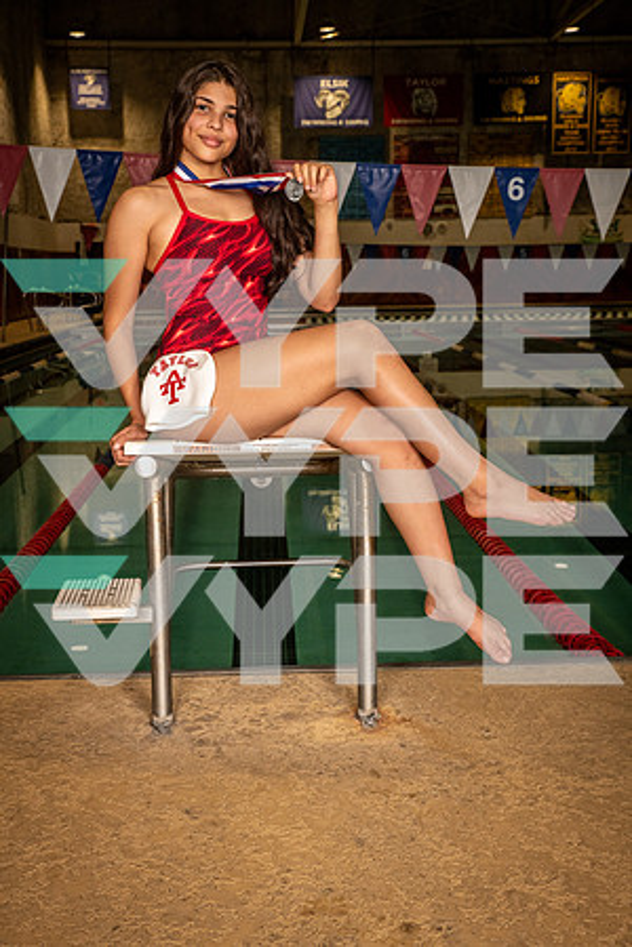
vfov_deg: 41.1
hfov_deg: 28.1
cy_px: 474
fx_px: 1264
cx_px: 316
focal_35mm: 48
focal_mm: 48
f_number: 6.3
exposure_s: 1/400
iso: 1000
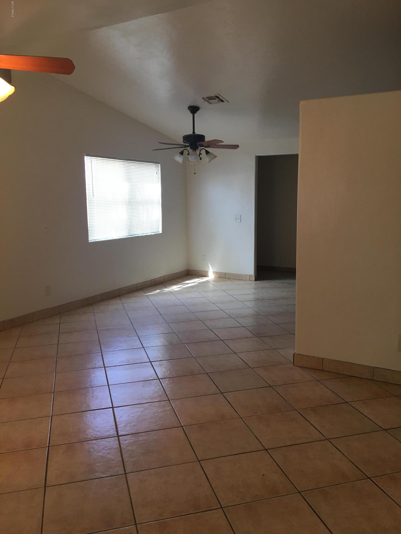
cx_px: 200
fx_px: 448
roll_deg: +0.2
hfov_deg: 48.2
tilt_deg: -5.2
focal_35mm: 29
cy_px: 267
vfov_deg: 61.7
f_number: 2.2
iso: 25
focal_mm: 4.15
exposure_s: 1/15
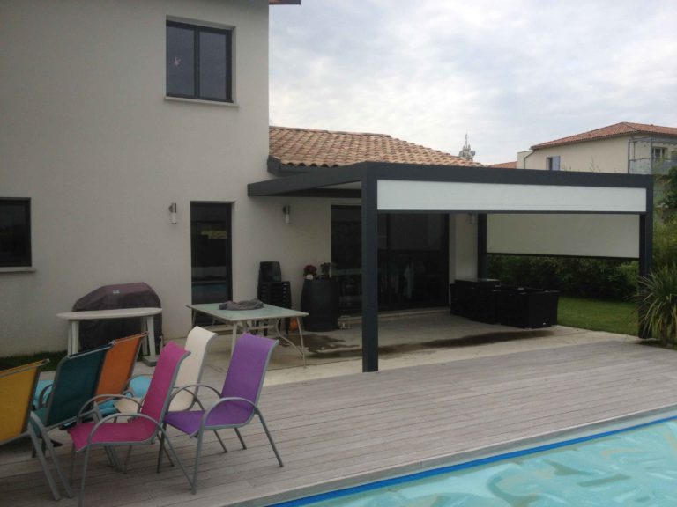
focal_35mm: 35
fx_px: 685
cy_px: 254
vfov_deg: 40.7
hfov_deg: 52.6
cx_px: 338
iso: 50
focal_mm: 4.28
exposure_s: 1/1082
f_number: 2.4
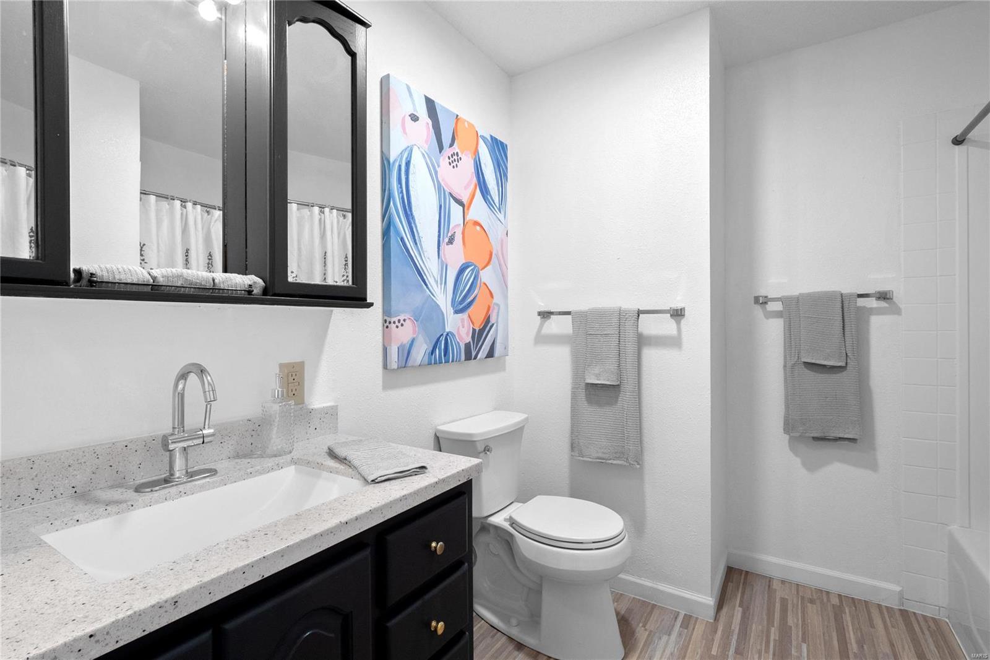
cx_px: 495
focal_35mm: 16
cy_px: 330
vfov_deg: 73.7
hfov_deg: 96.7
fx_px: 440
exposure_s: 1/8
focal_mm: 8
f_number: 8
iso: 400
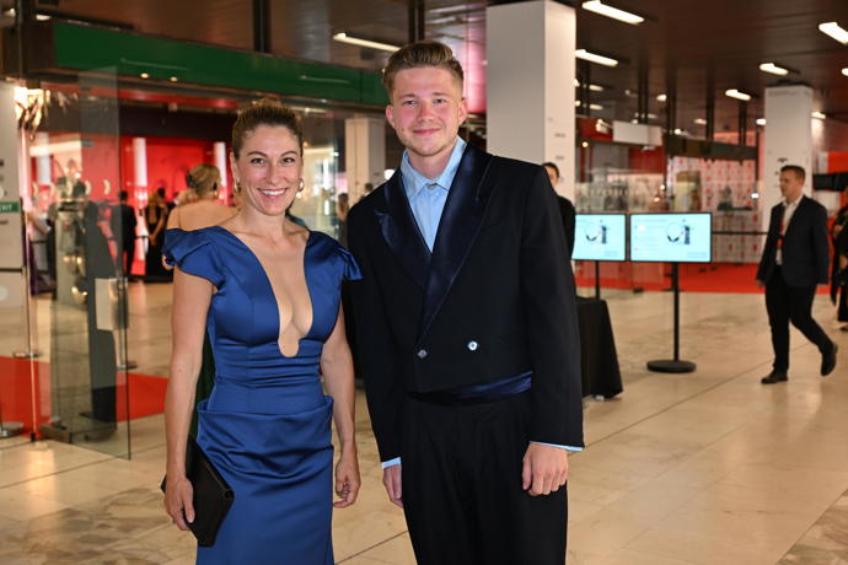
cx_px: 424
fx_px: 989
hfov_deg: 46.4
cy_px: 282
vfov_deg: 31.9
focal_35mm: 42
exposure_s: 1/125
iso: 2500
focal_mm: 42
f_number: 4.5
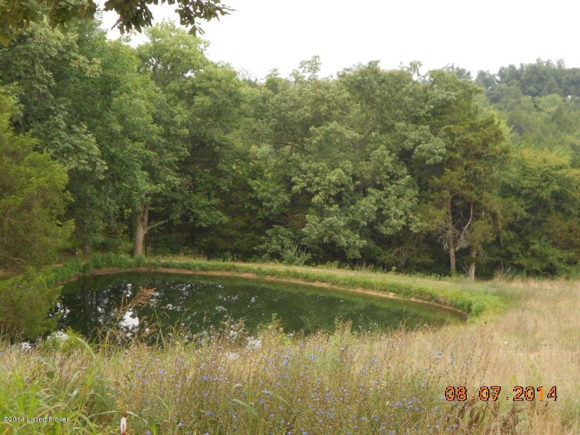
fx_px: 938
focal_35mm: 56
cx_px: 290
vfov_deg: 26.1
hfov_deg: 34.3
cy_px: 218
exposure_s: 1/60
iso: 125
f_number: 4.9
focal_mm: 10
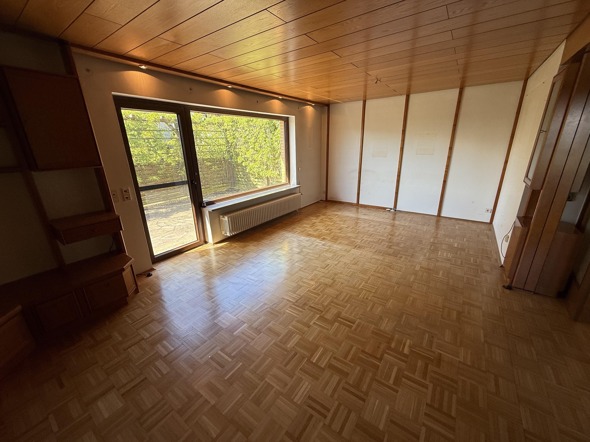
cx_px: 295
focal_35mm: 14
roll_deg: +1.8
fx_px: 239
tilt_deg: -16.3
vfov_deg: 85.7
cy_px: 221
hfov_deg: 102.1
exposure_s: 1/106
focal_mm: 2.22
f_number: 2.2
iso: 64
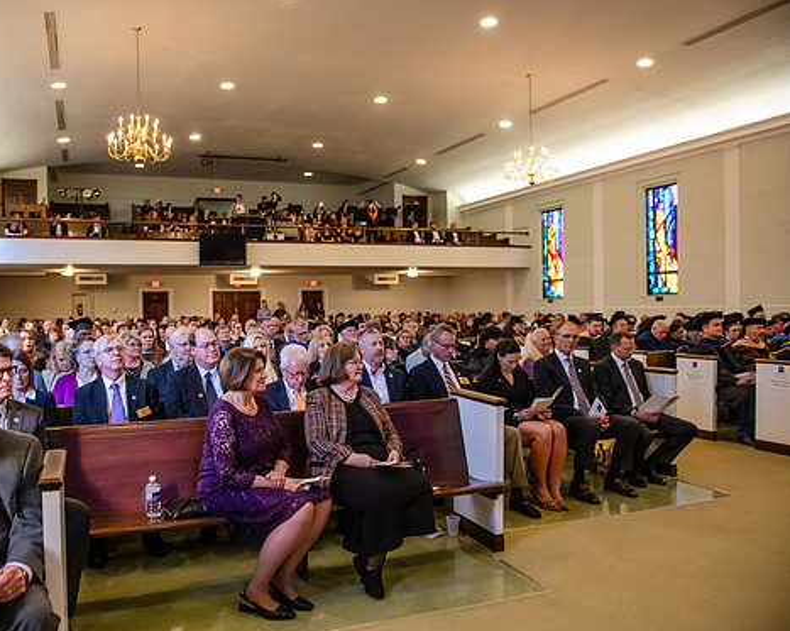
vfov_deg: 51.5
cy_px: 324
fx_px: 654
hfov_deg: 61.5
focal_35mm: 28
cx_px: 301
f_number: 3.2
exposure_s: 1/200
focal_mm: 24
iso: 4000
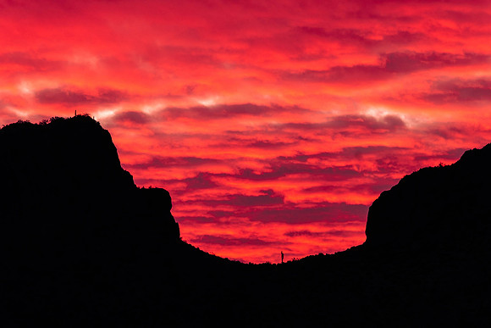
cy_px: 164
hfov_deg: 5.1
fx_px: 5525
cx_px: 246
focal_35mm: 405
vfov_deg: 3.4
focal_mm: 270
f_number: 11
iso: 200
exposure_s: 1/8
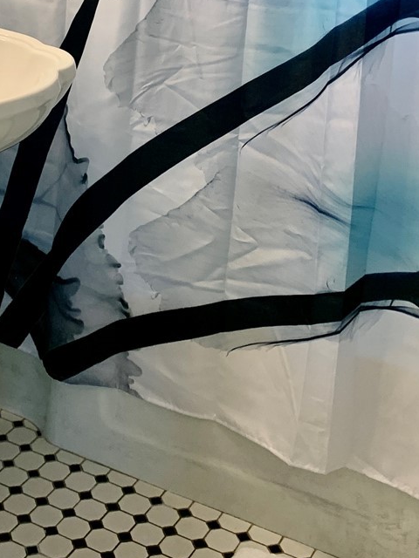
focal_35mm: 65
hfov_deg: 22.2
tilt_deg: -10.8
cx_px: 73
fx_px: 1049
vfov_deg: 27.8
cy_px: -19
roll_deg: -1.1
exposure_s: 1/60
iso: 80
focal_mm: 4.25
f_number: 1.8
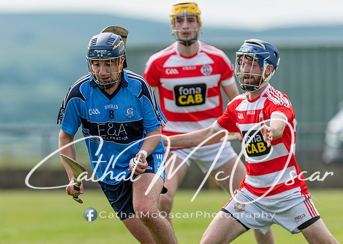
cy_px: 145
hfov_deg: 3.4
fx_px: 5745
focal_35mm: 591
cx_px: 146
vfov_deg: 2.4
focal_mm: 300
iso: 100
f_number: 2.8
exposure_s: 1/1600
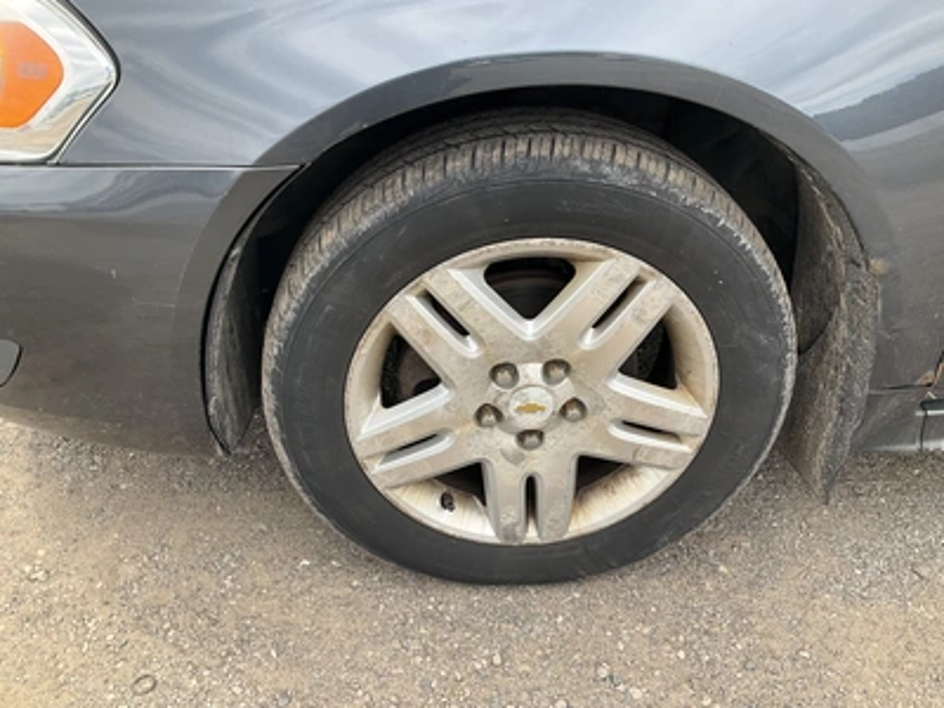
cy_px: 354
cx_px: 472
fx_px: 791
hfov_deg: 61.7
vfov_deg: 48.2
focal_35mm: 29
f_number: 1.8
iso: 25
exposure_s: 1/280
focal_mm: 3
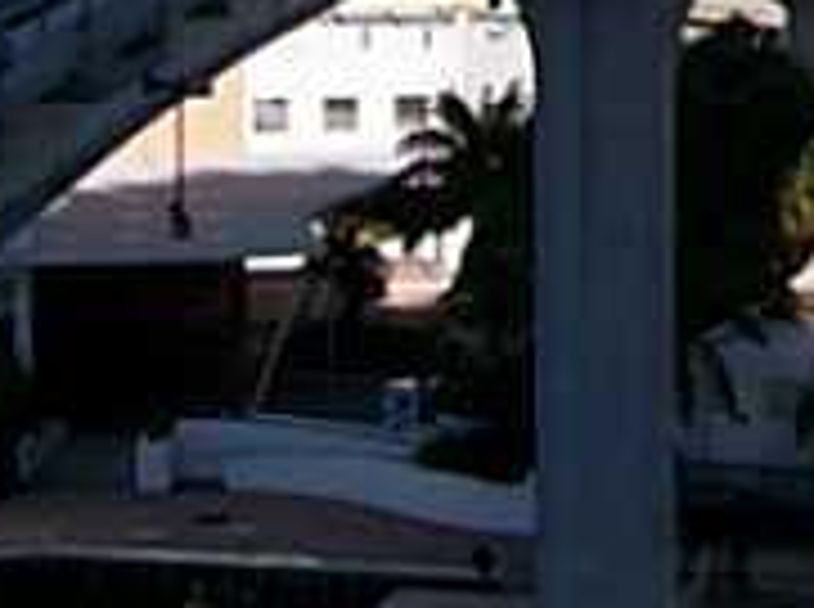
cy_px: -347
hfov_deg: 12.4
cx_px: 1012
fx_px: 3638
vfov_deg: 9.2
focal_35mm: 155
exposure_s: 1/500
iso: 80
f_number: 5.6
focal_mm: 6.3
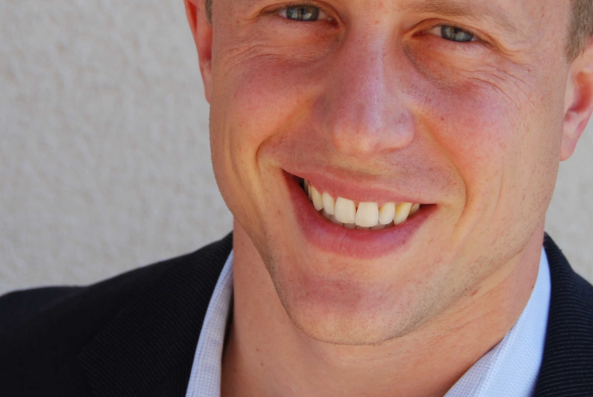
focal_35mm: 151
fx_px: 2490
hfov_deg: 13.6
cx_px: 280
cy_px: 77
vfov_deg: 9.1
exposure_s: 1/125
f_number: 5.6
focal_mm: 46
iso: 100
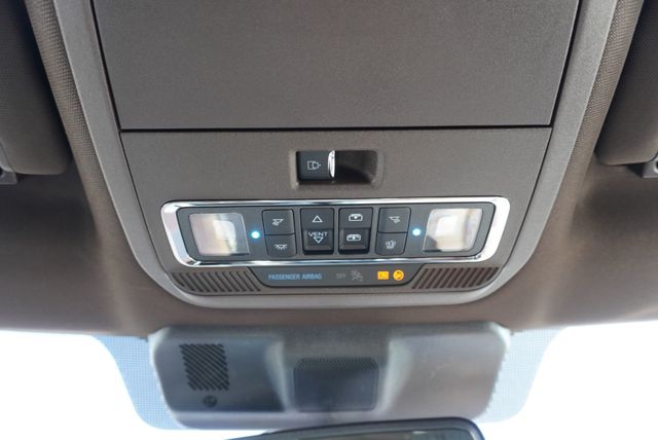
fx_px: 439
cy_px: 220
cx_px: 329
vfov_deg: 53.2
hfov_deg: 73.7
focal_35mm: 24
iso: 400
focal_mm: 16
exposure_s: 1/60
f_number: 4
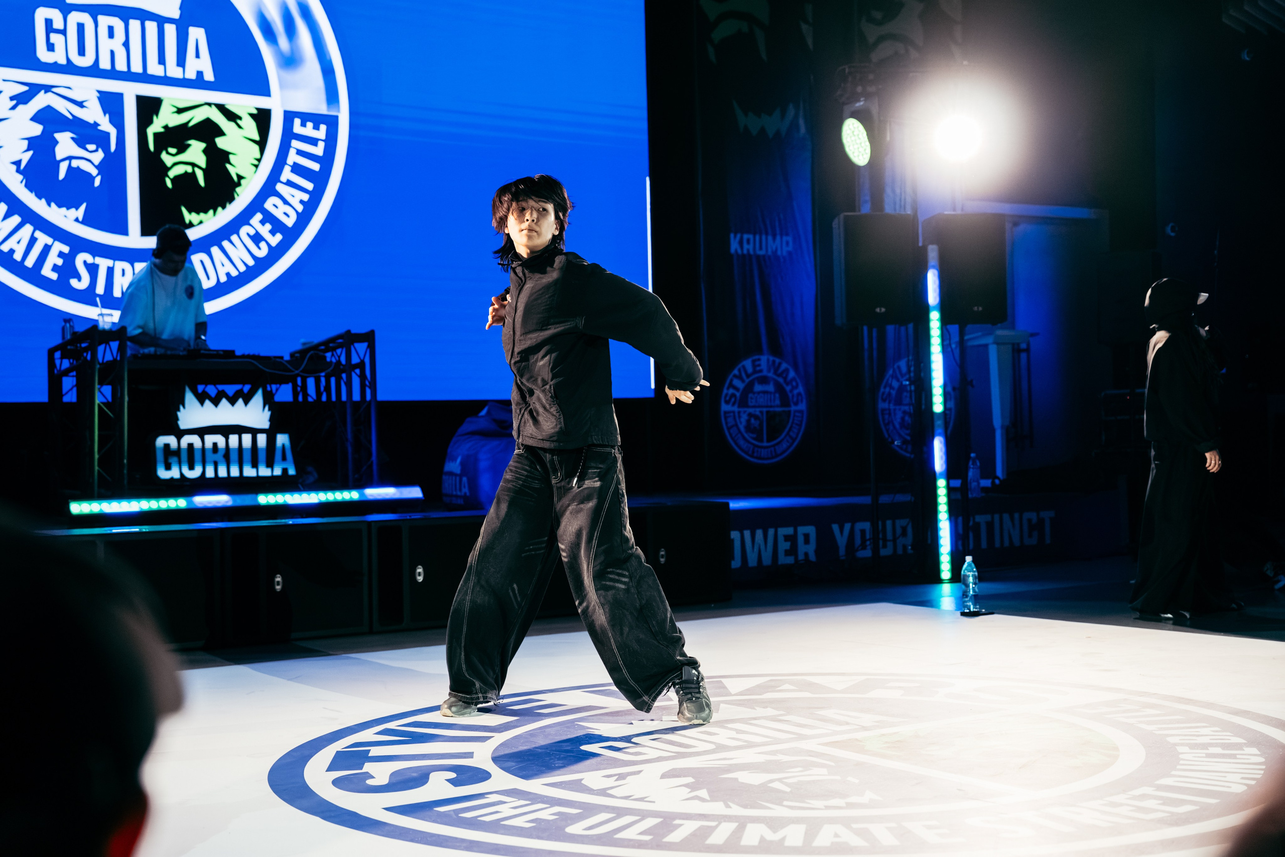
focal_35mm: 49
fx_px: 1749
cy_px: 428
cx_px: 642
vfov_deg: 27.5
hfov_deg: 40.3
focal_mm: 49
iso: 2500
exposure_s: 1/800
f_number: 2.8
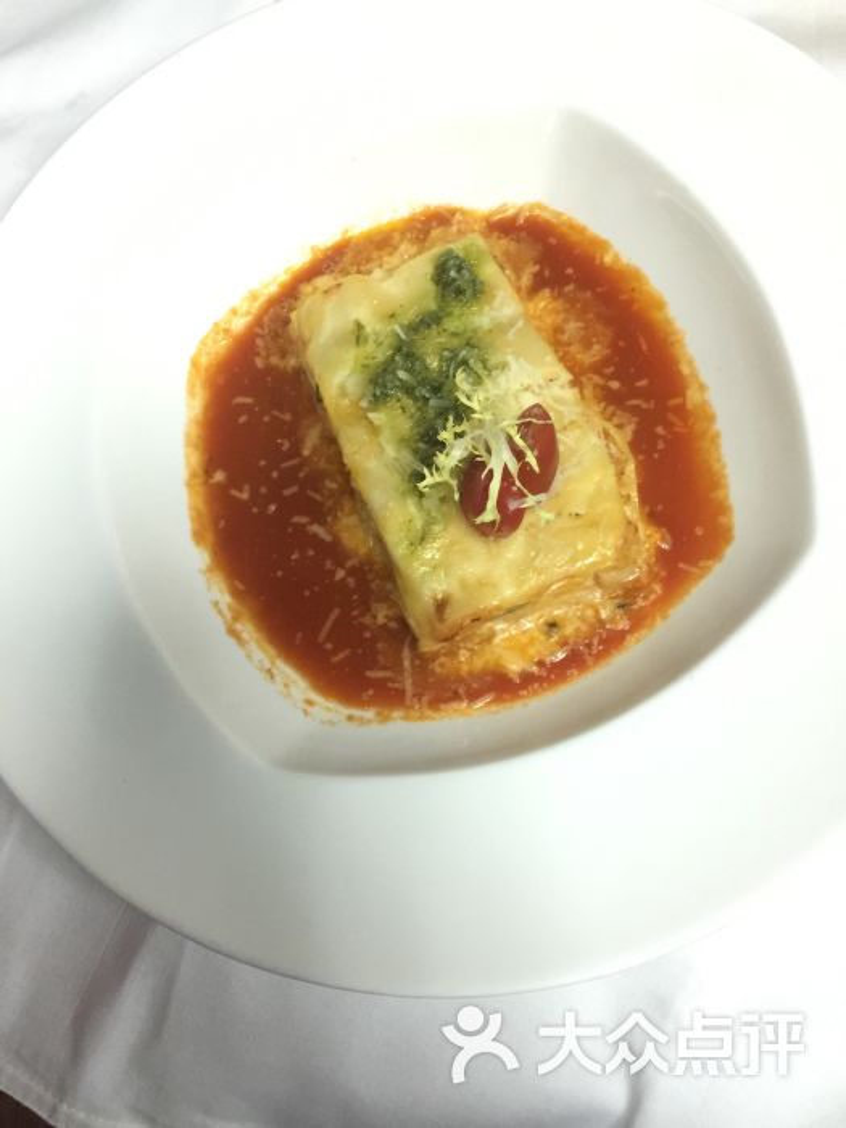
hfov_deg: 48.2
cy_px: 564
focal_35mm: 29
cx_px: 423
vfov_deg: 61.7
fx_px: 945
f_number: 2.2
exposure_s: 1/8
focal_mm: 4.15
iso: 160
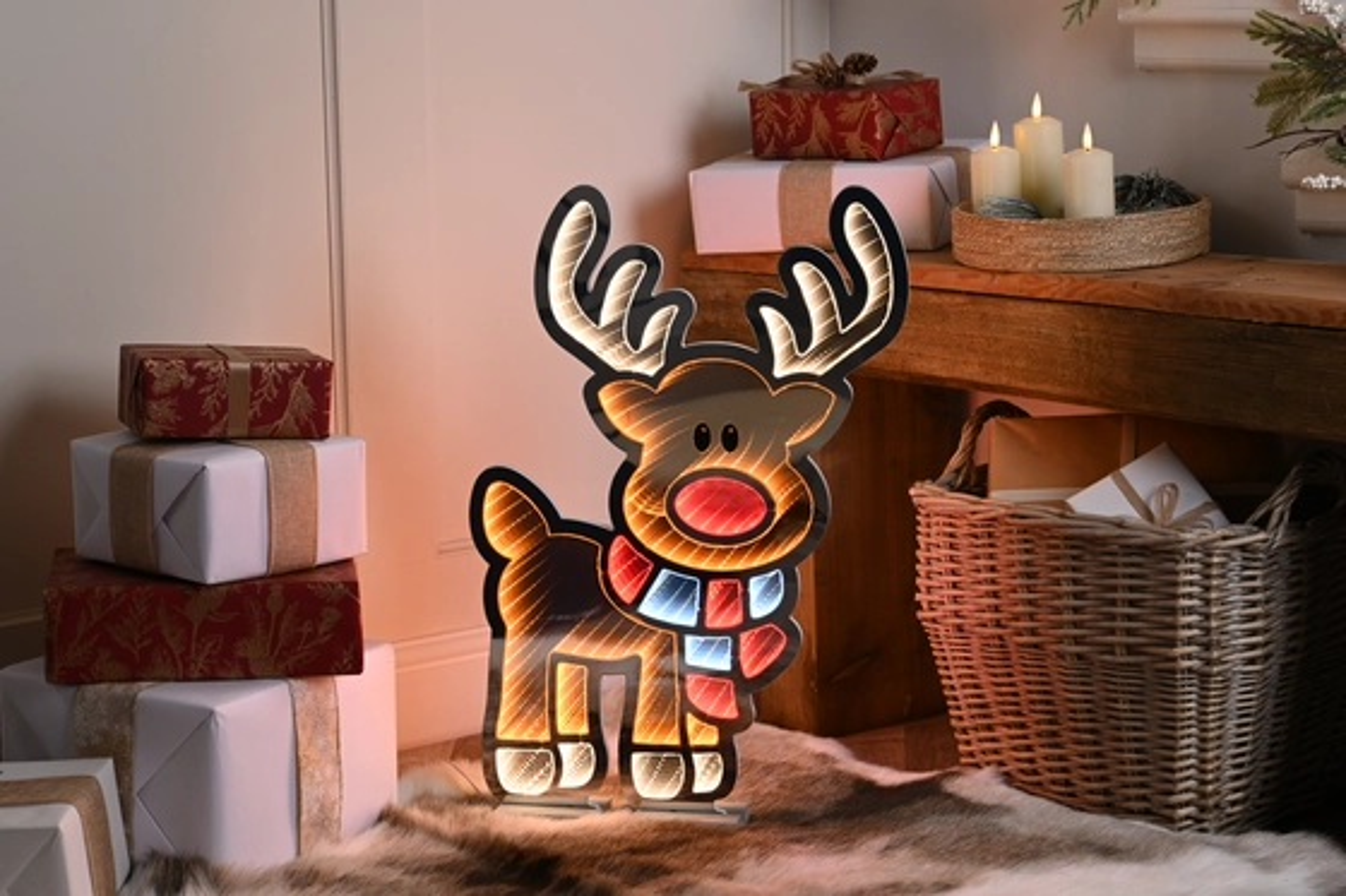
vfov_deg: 17.5
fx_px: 2915
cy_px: 448
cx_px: 673
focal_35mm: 78
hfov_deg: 26.0
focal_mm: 78
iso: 200
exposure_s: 1/5
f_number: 8
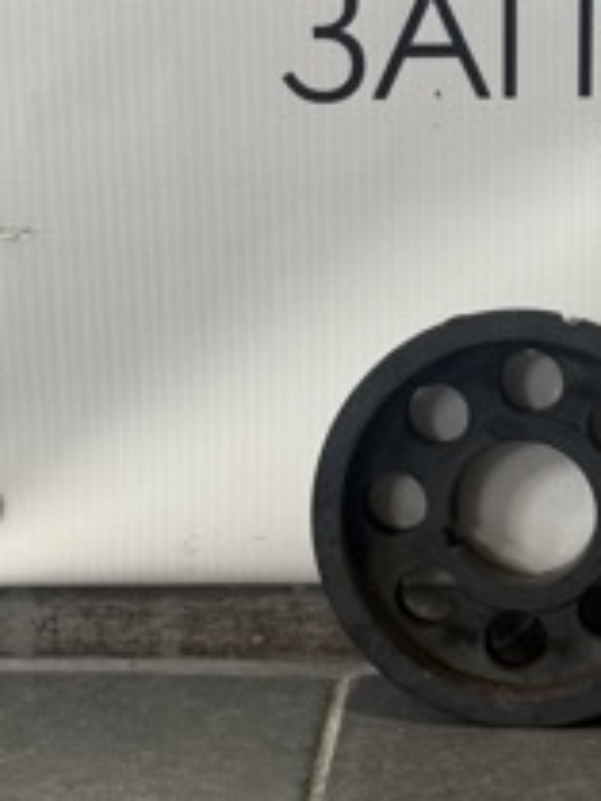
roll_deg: -0.3
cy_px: 402
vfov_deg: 17.9
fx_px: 2544
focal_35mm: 110
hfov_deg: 13.4
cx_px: 503
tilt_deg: -13.0
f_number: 1.78
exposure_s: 1/50
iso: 50
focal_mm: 6.76
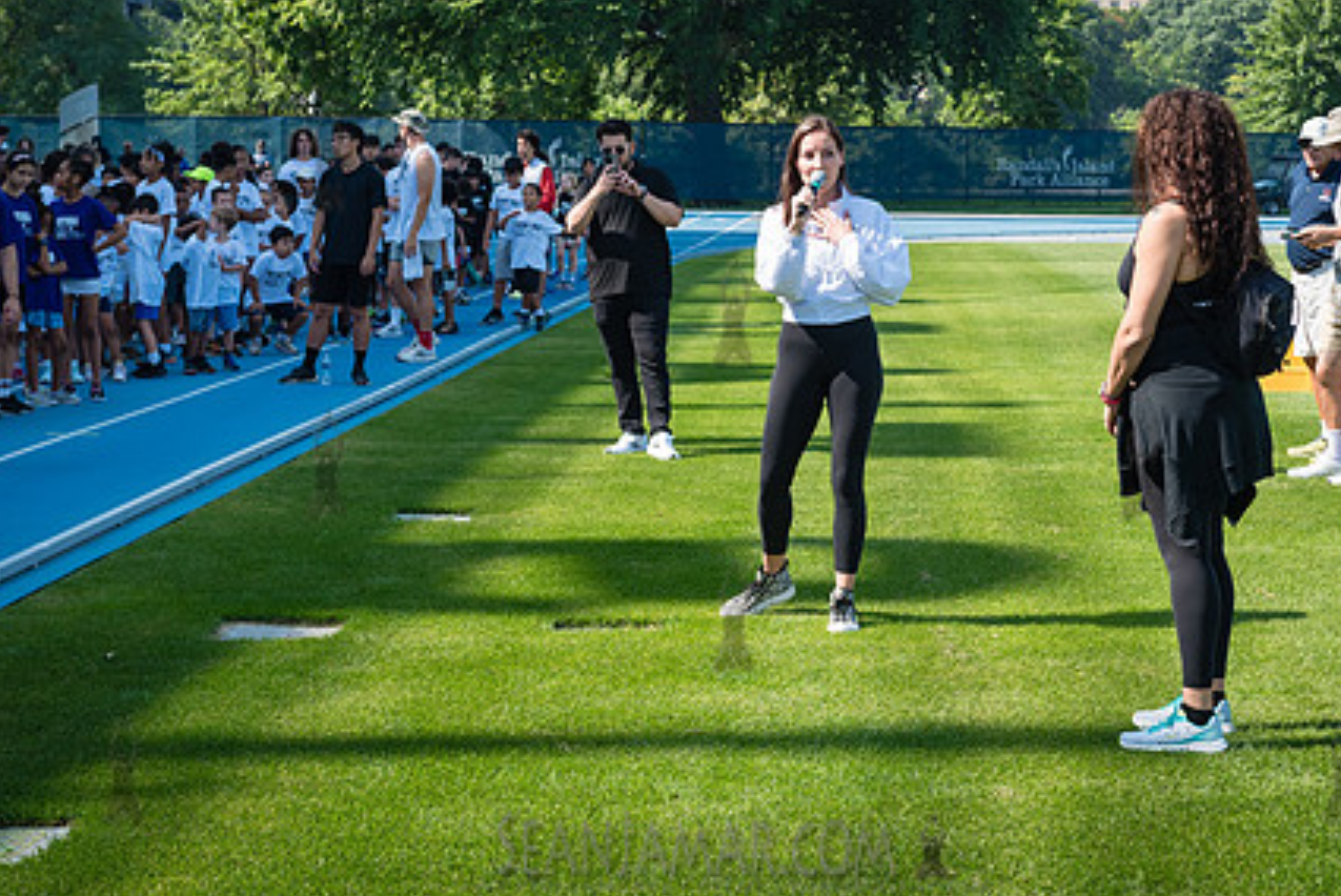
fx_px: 3168
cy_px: 316
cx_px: 793
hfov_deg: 23.9
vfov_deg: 16.1
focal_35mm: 85
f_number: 5.6
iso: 400
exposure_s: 1/640
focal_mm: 58
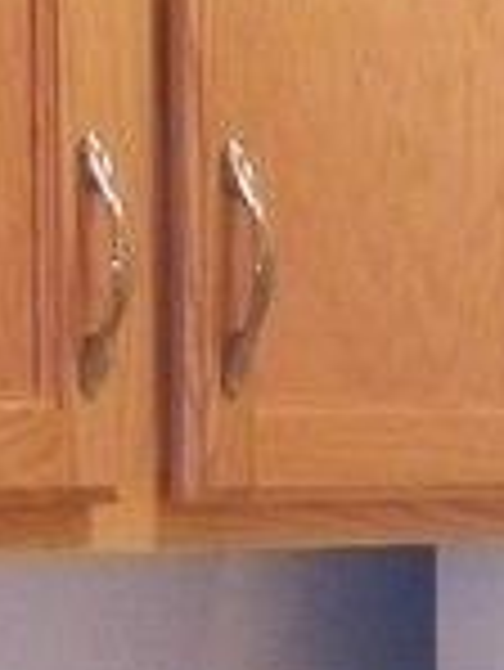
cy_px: 823
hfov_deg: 7.1
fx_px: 4032
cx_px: -158
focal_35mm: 208
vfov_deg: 9.4
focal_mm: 5.5
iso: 400
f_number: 2.8
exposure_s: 1/30
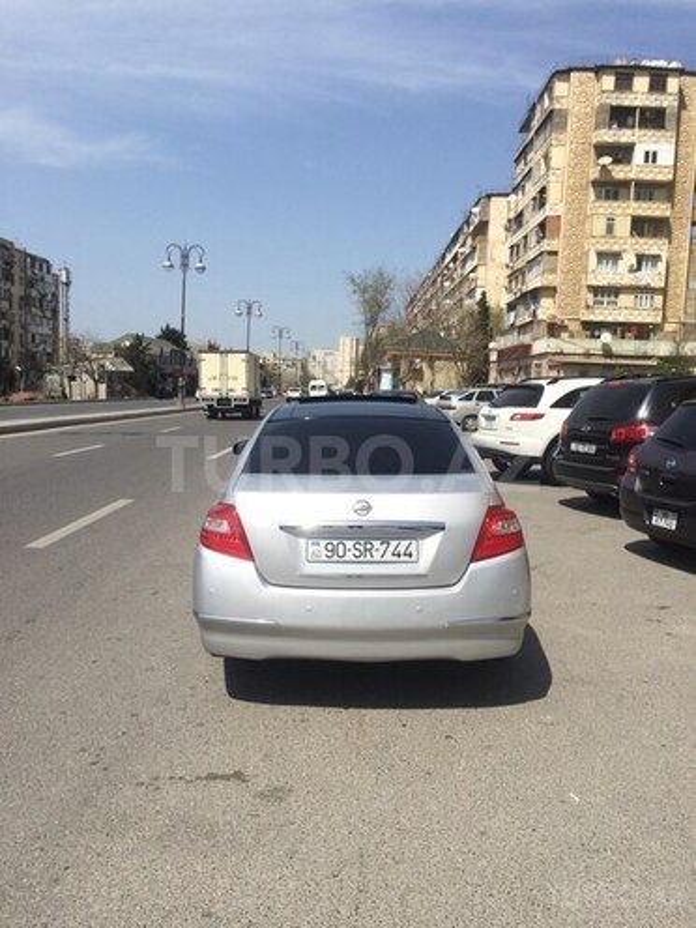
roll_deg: -0.7
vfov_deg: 61.7
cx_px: 348
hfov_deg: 48.2
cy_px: 464
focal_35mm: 29
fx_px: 777
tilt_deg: -5.8
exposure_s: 1/2740
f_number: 2.2
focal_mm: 4.15
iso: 32
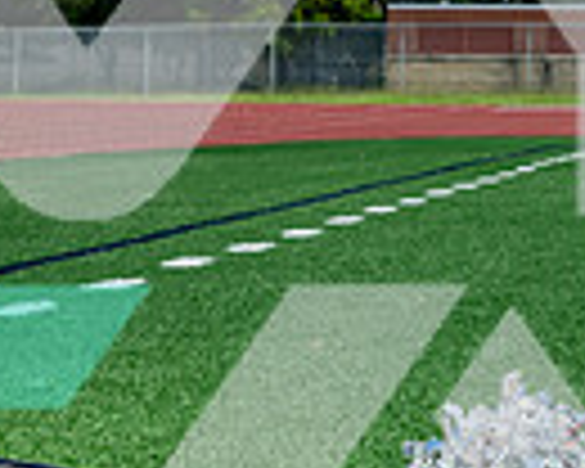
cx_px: 842
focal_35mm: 159
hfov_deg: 11.7
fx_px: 2753
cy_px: -20
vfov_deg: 9.6
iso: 100
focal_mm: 38
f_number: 7.1
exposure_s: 1/320
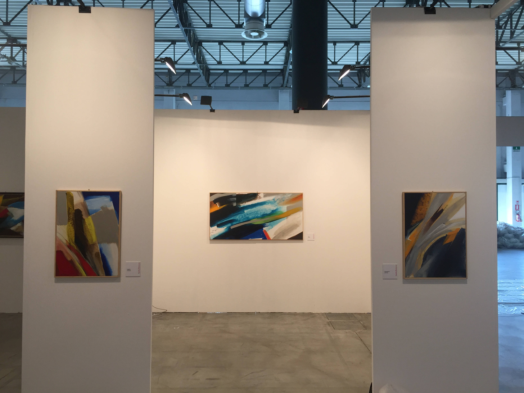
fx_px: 439
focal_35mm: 29
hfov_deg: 61.7
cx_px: 262
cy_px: 196
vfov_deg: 48.2
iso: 50
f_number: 2.2
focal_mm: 4.15
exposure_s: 1/100
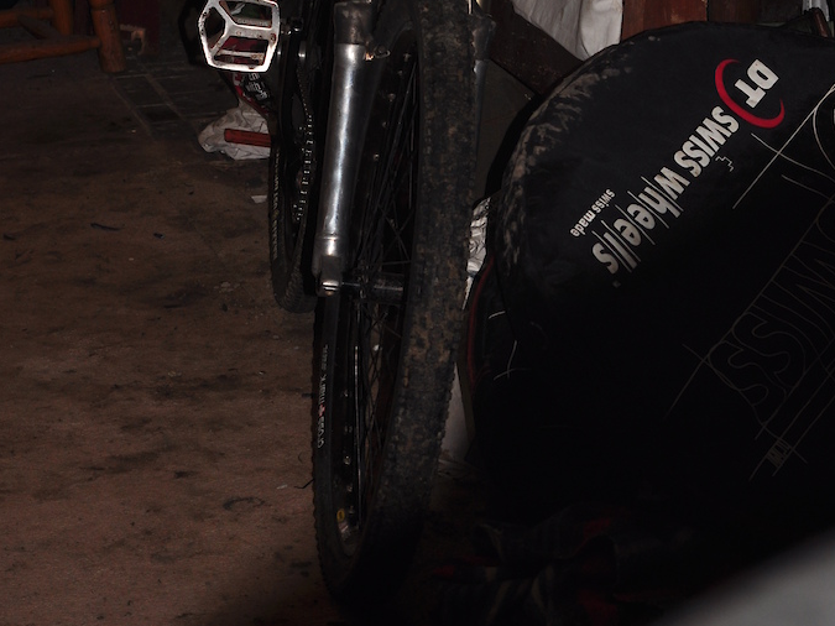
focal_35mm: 153
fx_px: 3690
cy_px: 71
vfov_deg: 9.7
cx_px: 418
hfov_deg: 12.9
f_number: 9
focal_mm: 70
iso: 200
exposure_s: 1/200
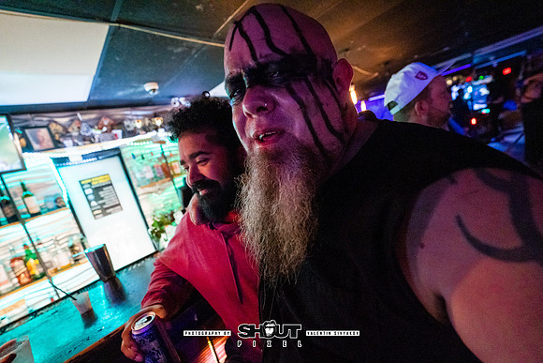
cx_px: 272
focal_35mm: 14
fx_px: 211
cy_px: 182
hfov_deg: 104.2
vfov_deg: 81.2
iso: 3200
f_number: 2.8
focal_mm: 14
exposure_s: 1/250
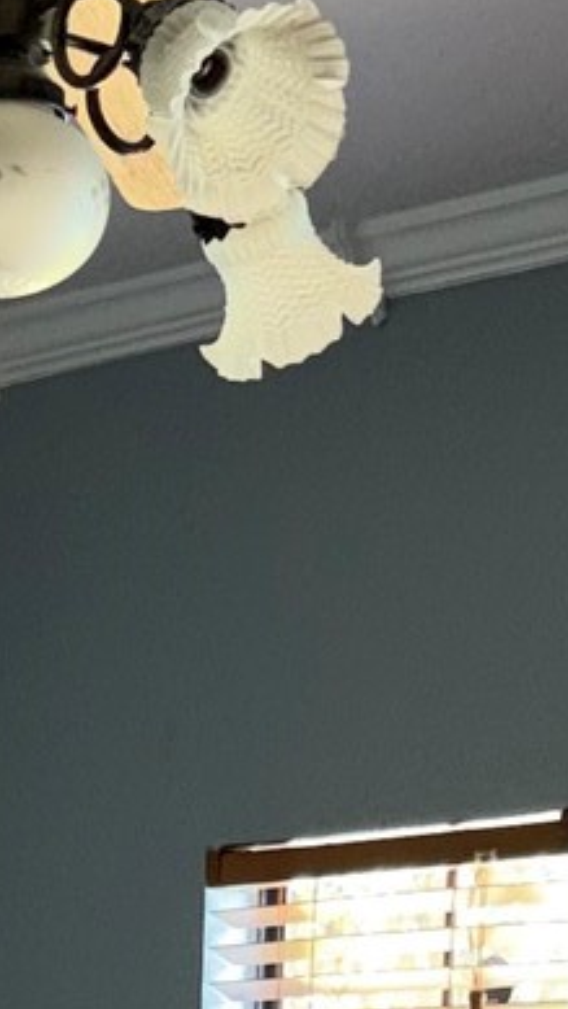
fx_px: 3987
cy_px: 1883
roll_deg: -1.3
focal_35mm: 149
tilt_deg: -7.6
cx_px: -114
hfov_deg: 8.1
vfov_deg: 12.9
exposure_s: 1/33
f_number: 1.6
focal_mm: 5.96
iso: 50
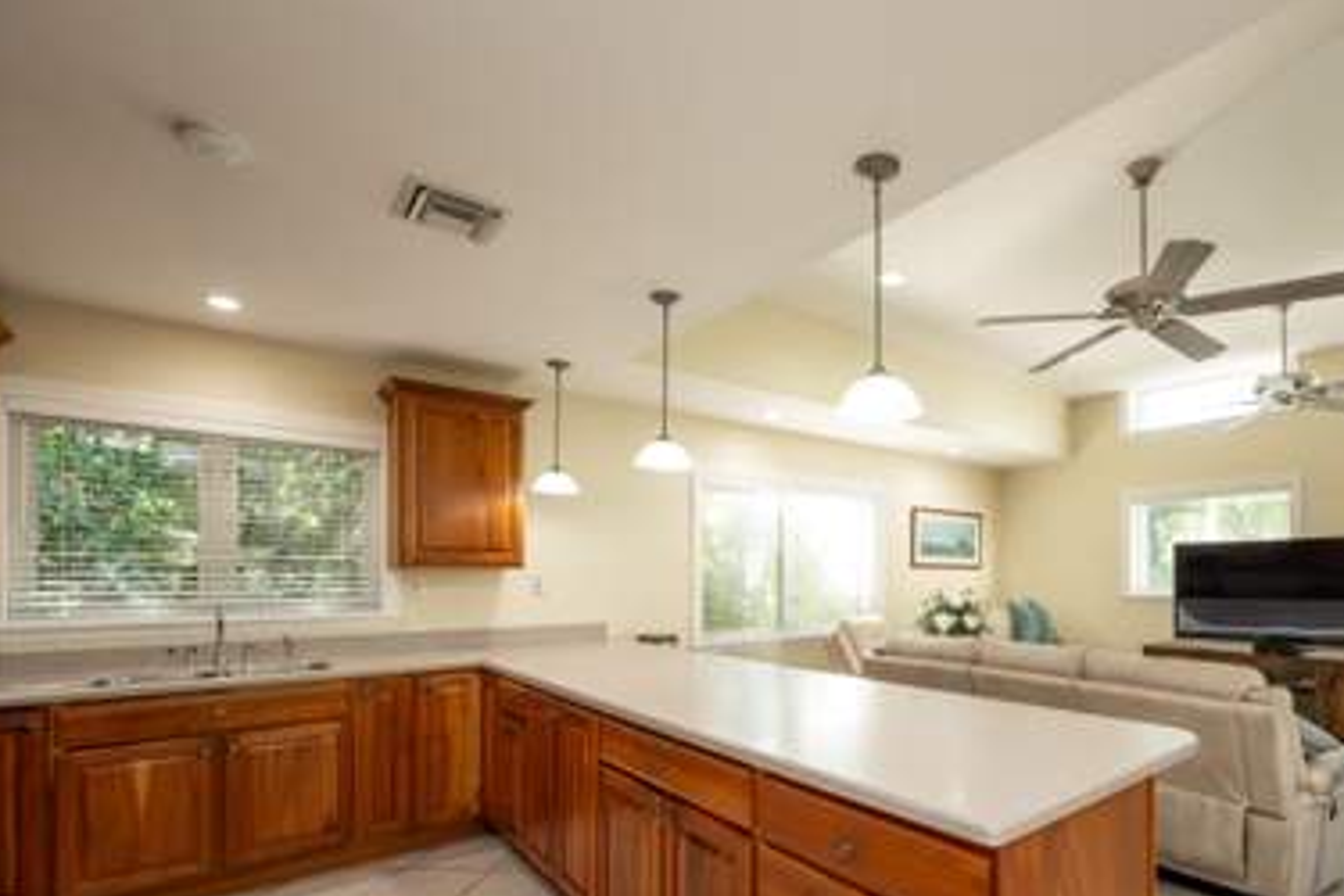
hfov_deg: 88.5
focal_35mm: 18
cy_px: 563
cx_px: 828
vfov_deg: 66.3
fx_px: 672
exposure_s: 1/60
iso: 1250
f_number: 8
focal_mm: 14
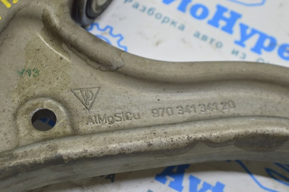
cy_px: 96
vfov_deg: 17.4
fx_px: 625
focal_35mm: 78
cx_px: 144
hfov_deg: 26.0
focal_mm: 52
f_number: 5.6
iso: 400
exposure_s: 1/20
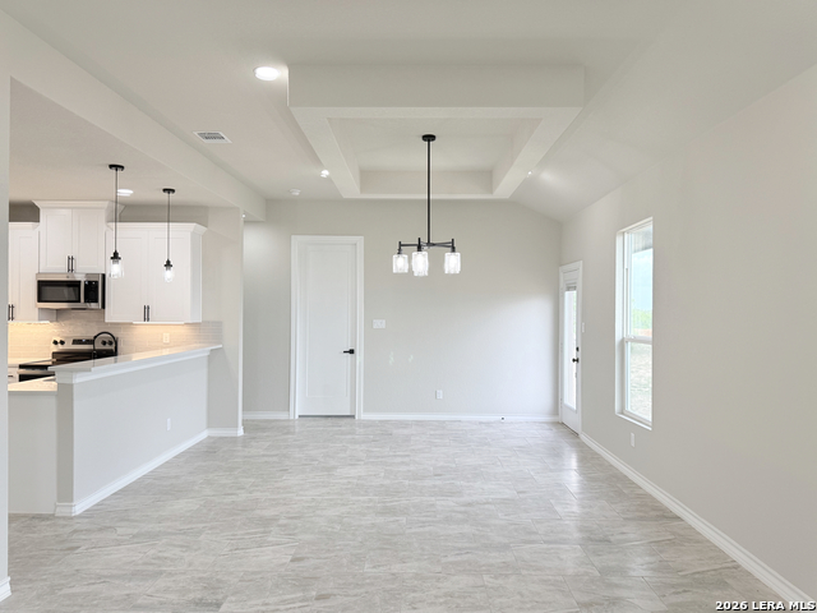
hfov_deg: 71.6
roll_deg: -0.3
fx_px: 566
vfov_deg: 56.8
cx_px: 408
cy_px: 306
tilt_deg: +1.2
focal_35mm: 24
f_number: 1.78
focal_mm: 6.76
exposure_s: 1/251
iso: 100
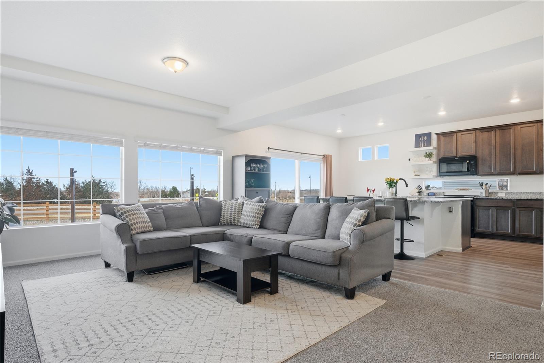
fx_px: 272
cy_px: 182
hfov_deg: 90.0
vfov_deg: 67.5
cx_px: 272
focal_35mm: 18
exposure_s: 1/50
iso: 500
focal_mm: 18
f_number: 8
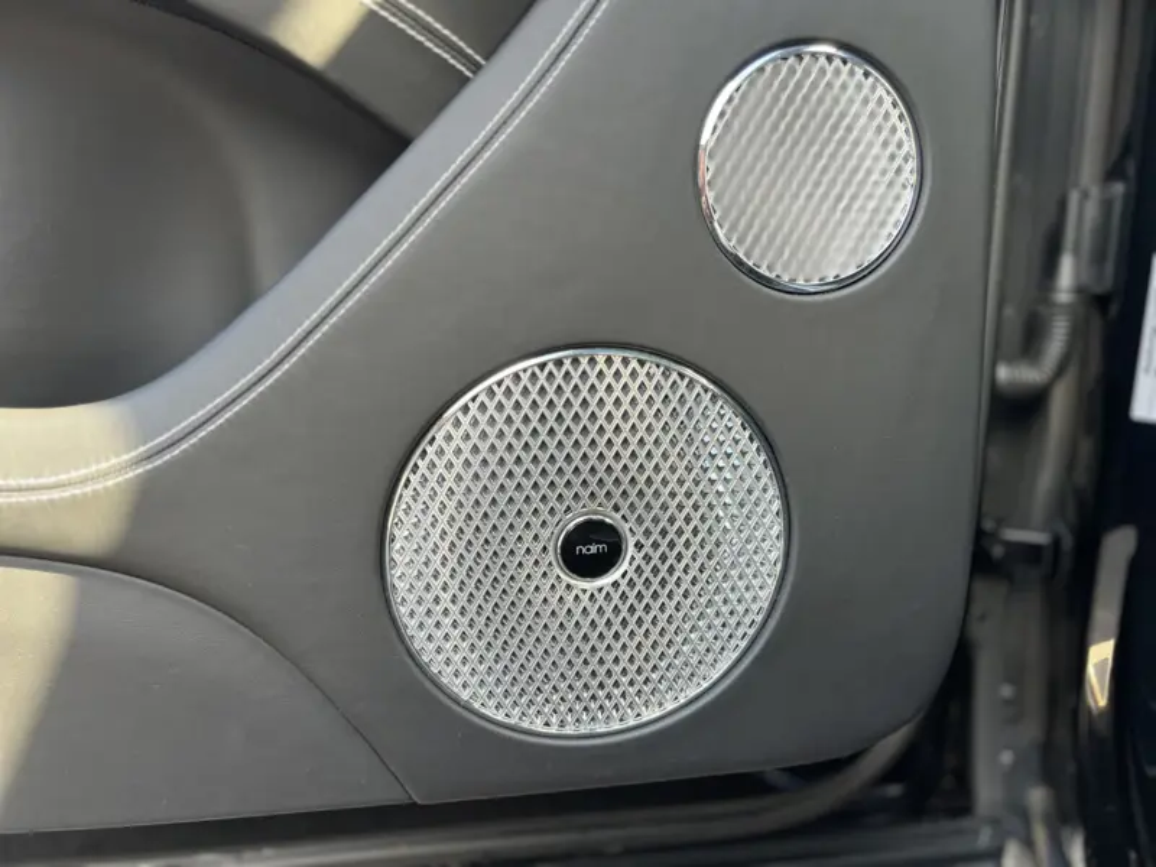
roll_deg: +0.7
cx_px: 578
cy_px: 434
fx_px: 868
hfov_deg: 67.3
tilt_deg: -12.5
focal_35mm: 26
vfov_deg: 53.1
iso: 50
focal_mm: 5.7
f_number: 1.5
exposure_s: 1/121
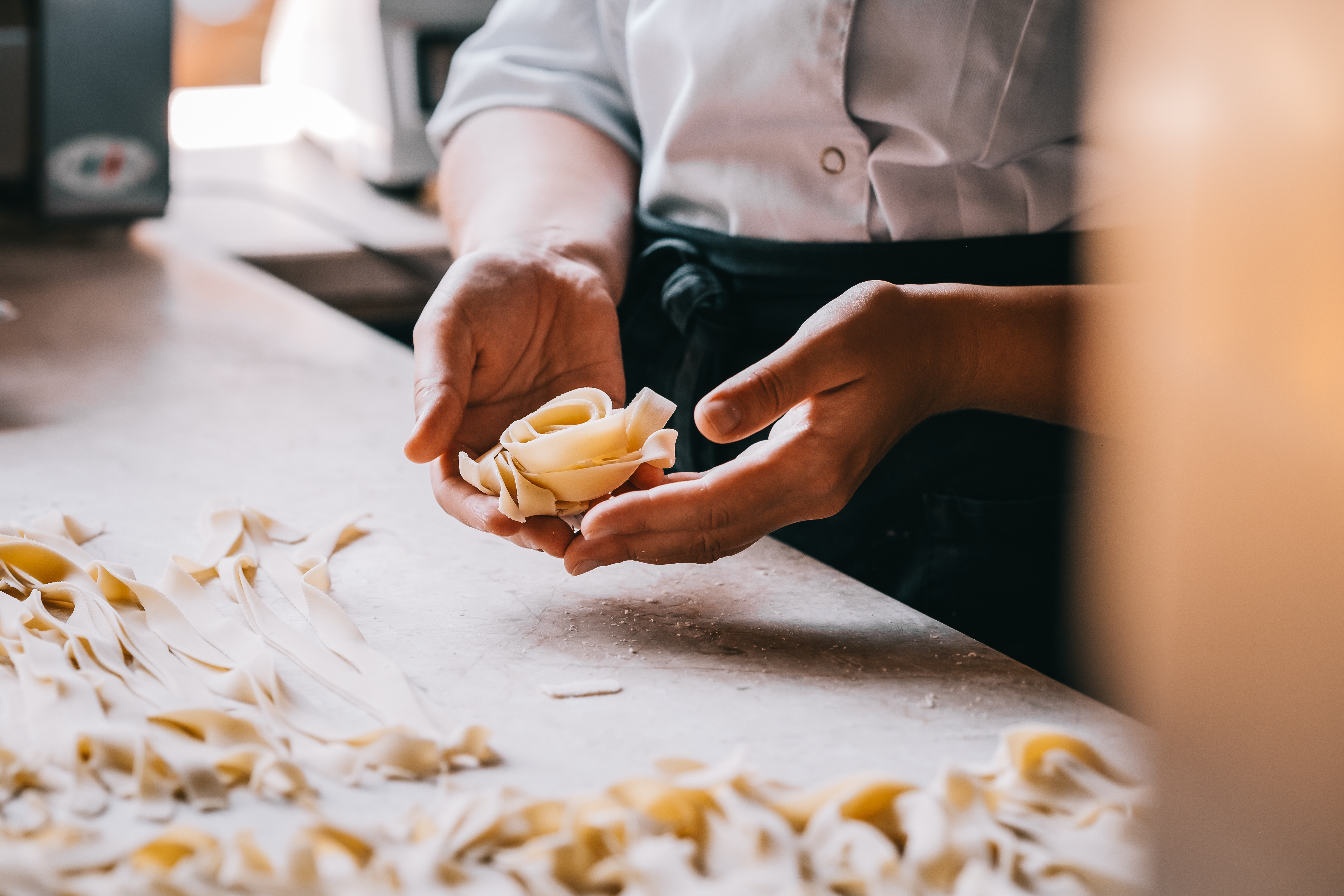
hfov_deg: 15.2
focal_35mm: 135
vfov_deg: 10.2
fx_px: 5040
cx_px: 672
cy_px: 448
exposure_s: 1/180
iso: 400
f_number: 2.8
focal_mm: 90
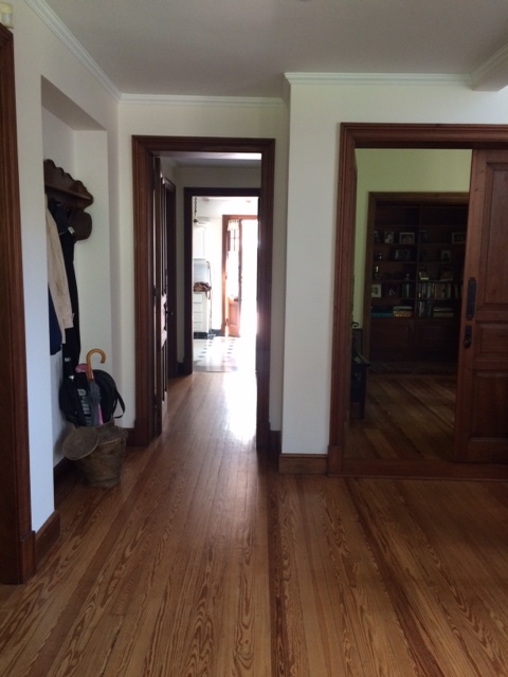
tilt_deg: -9.4
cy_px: 338
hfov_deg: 48.2
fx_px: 567
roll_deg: -1.8
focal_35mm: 29
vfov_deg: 61.7
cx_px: 254
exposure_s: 1/30
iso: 160
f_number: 2.2
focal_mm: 4.15
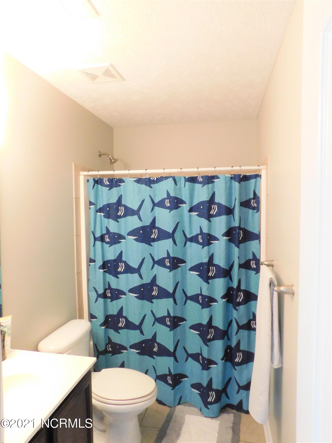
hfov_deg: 58.9
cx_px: 166
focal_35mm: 23
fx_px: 294
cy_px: 222
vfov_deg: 73.9
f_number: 3
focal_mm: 4
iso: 400
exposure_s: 1/15
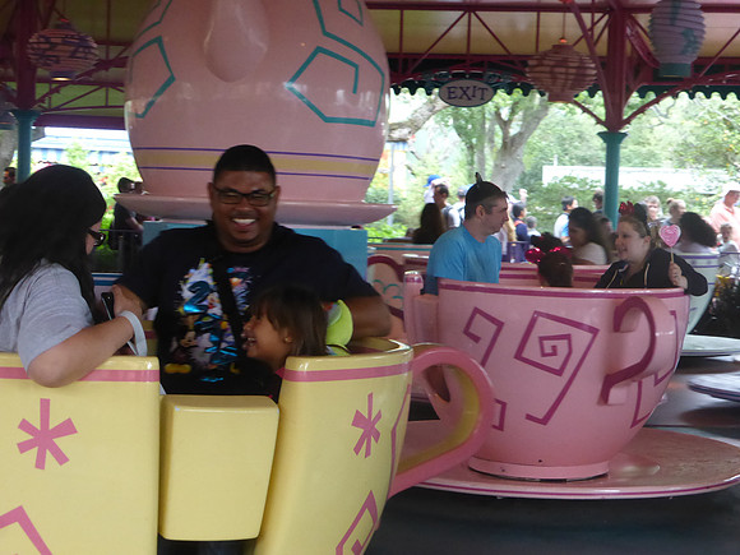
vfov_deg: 18.7
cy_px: 278
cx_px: 370
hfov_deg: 24.7
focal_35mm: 79
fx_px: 1689
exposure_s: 1/125
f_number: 5.1
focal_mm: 14.2
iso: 800
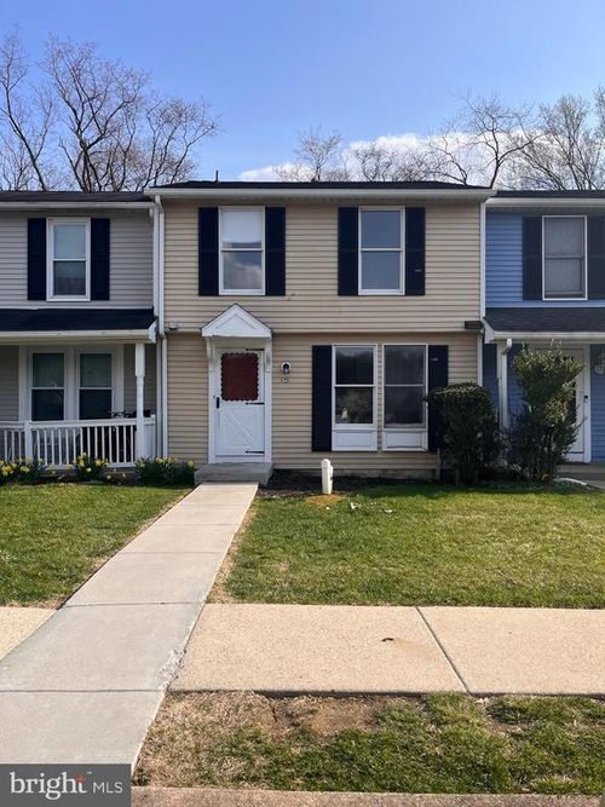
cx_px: 302
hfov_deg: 53.0
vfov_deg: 67.3
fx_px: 606
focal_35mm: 26
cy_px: 404
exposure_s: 1/3049
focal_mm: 5.1
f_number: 1.6
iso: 50
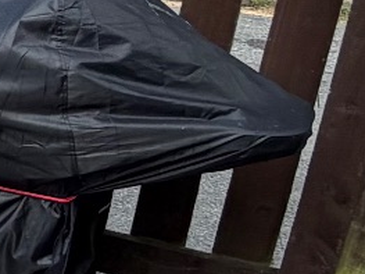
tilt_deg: -14.8
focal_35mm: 109
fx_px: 1149
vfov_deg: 13.5
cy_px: 36
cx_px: -754
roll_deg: -1.1
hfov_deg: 11.0
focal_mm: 2.22
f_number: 2.2
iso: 40
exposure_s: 1/770
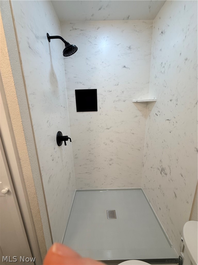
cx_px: 99
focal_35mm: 14
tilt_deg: -13.0
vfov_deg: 102.1
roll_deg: +2.4
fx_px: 107
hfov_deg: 85.7
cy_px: 132
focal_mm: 2.22
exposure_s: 1/120
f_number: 2.2
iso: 80
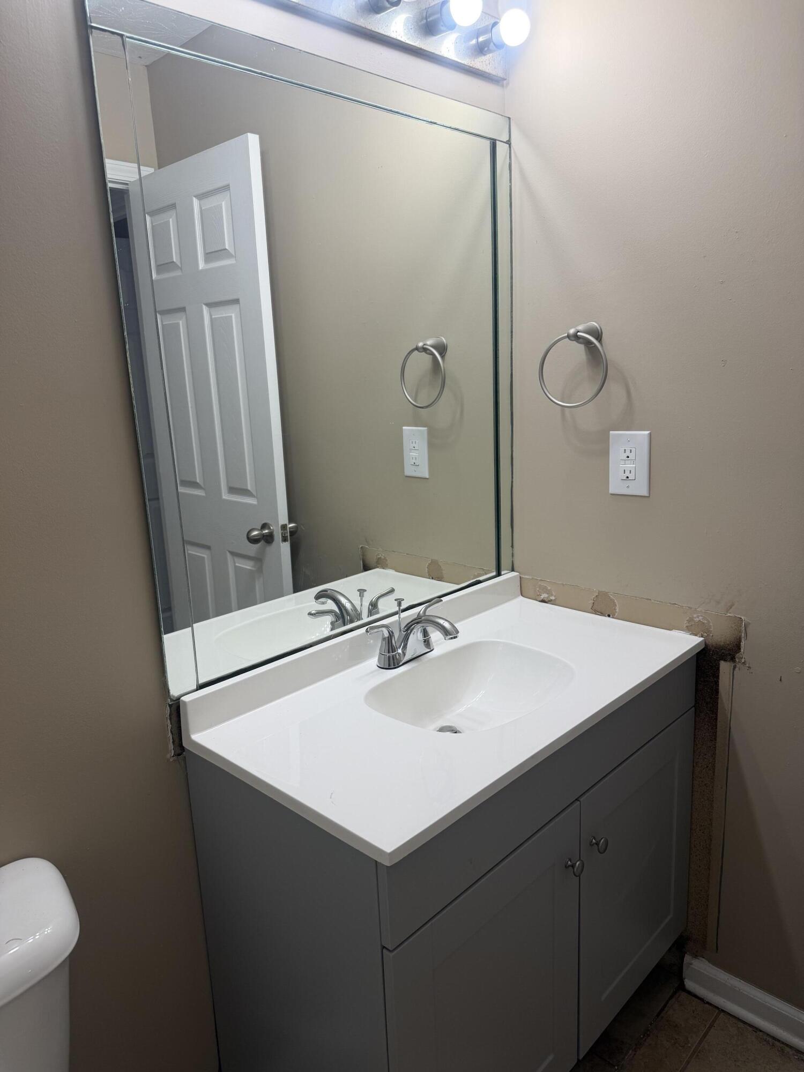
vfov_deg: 71.6
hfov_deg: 56.8
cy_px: 536
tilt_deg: -12.9
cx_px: 402
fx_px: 743
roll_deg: +1.8
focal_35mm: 24
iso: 80
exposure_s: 1/120
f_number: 1.78
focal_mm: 6.76
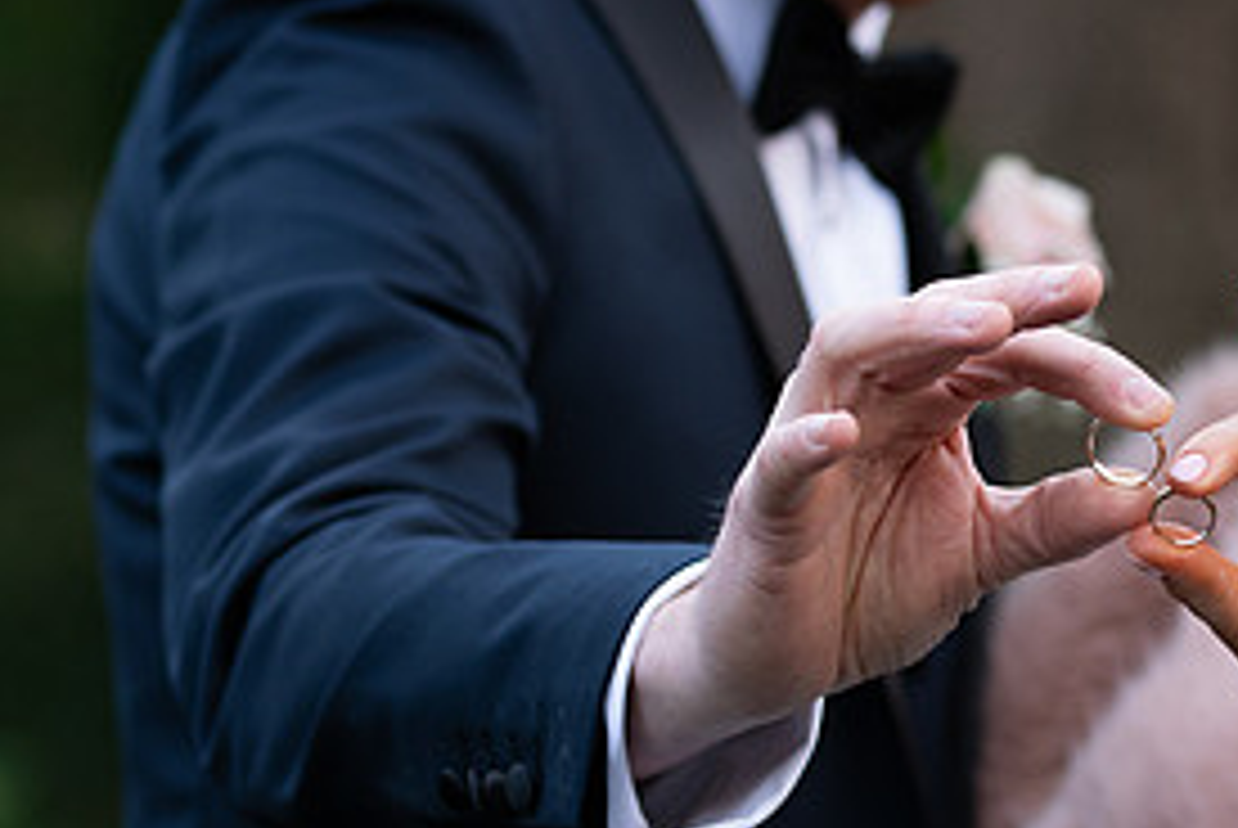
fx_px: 8124
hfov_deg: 8.7
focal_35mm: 236
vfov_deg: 5.8
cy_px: 277
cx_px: 869
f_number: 3.5
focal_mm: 112
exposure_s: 1/160
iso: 200
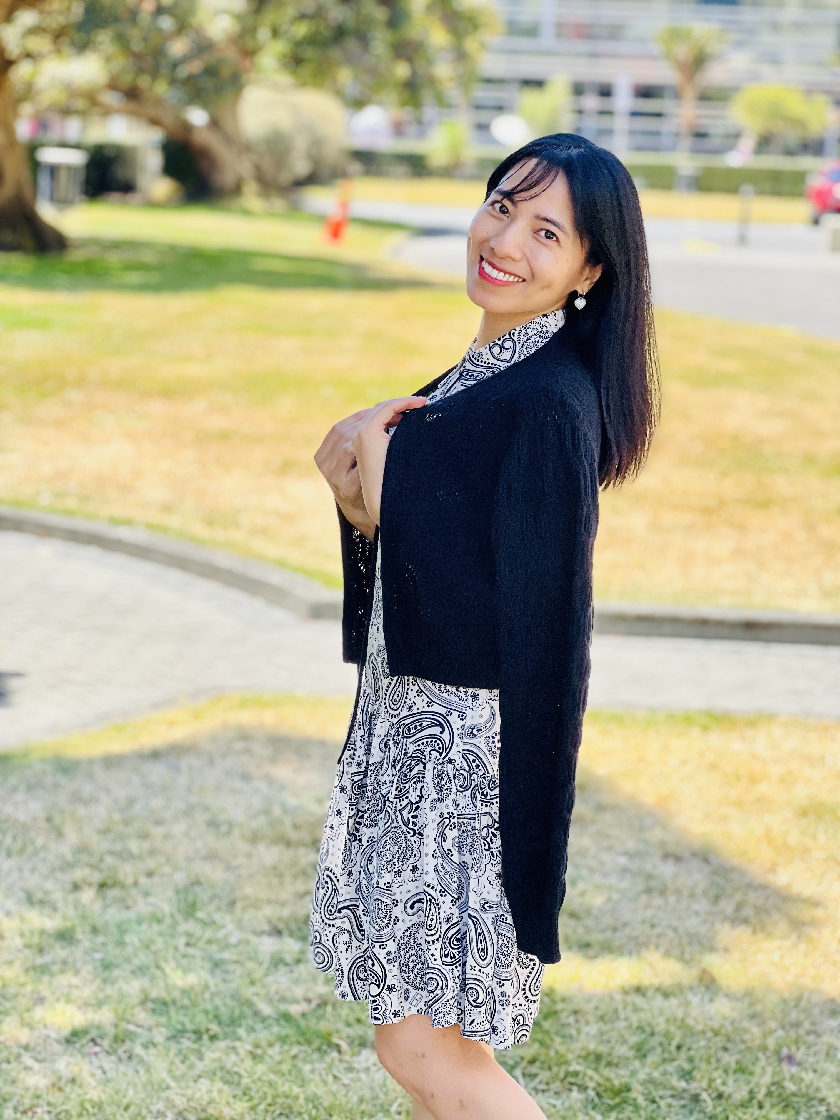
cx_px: 420
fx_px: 2491
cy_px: 560
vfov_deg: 25.3
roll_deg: -2.9
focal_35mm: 77
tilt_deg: -9.1
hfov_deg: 19.1
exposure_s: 1/143
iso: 20
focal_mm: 9
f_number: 2.8
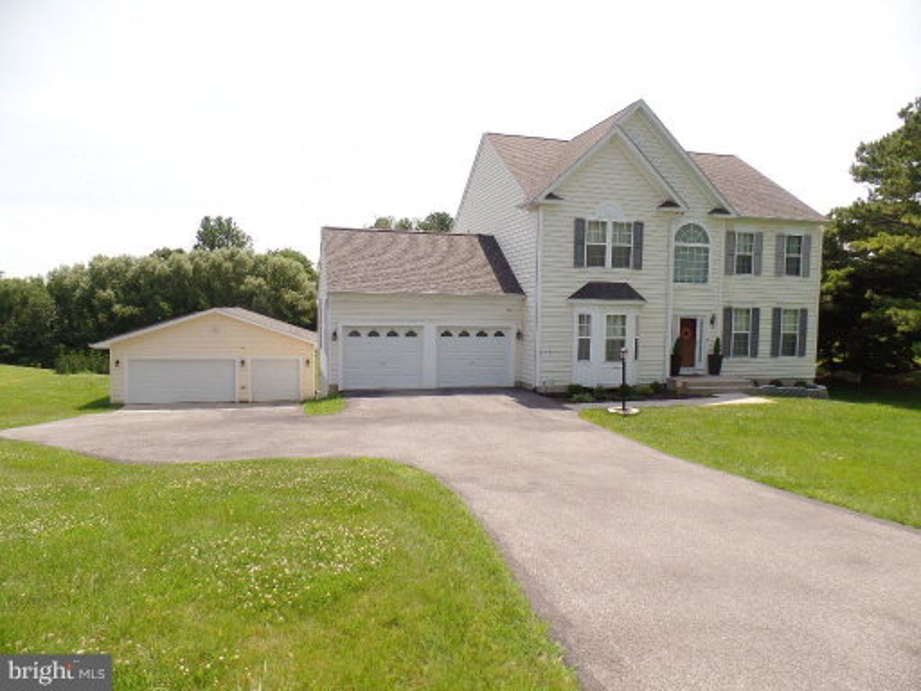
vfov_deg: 58.9
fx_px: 612
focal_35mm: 23
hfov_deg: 73.9
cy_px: 346
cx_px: 460
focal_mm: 4.1
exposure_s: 1/500
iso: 80
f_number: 3.5
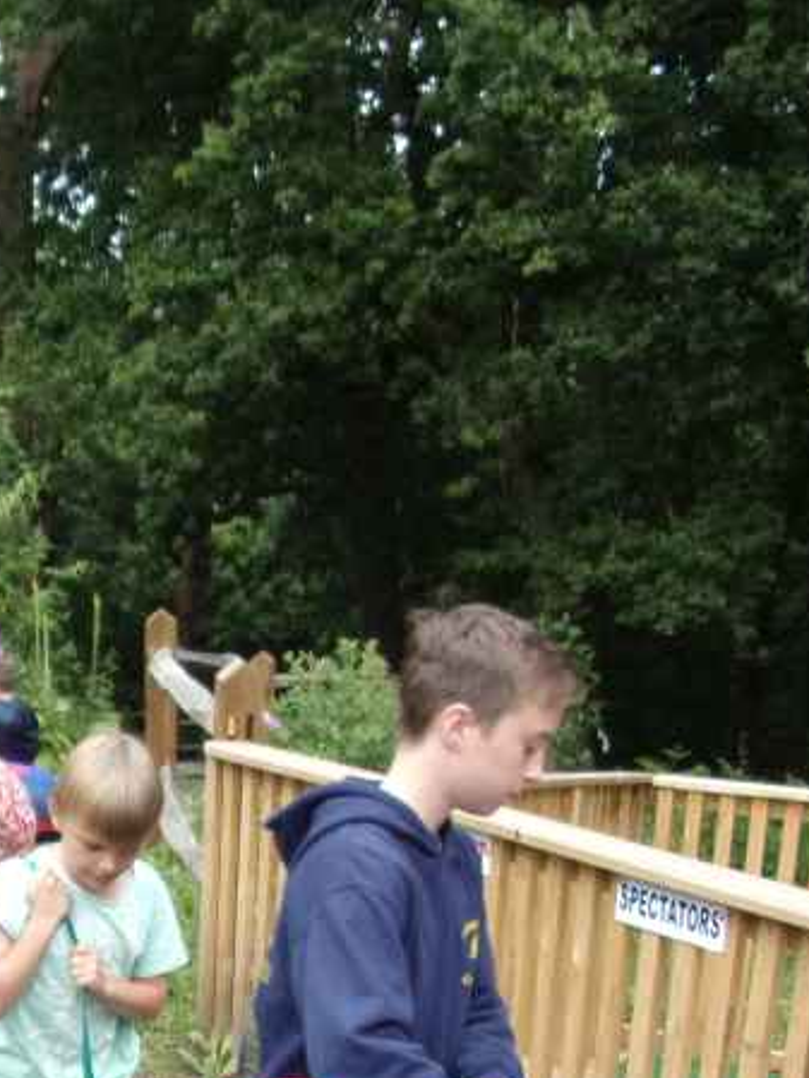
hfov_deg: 24.3
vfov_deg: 31.5
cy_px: 1048
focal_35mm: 57
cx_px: -38
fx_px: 1775
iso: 80
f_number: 3.3
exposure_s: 1/140
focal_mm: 4.3
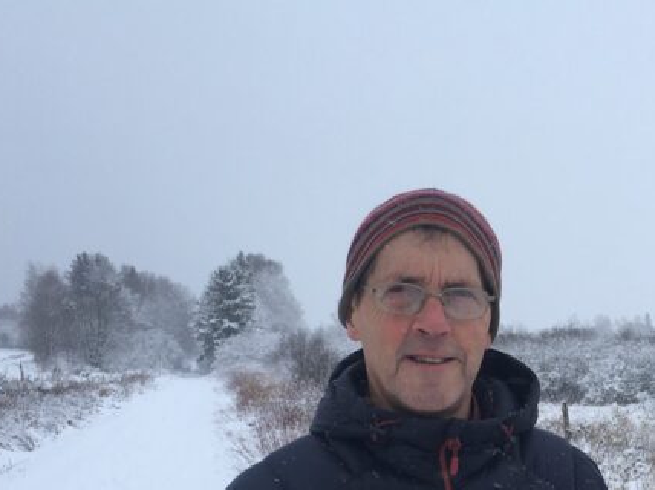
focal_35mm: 52
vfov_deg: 27.1
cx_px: 542
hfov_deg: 35.4
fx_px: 983
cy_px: 427
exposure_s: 1/855
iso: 25
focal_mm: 4.15
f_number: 2.2
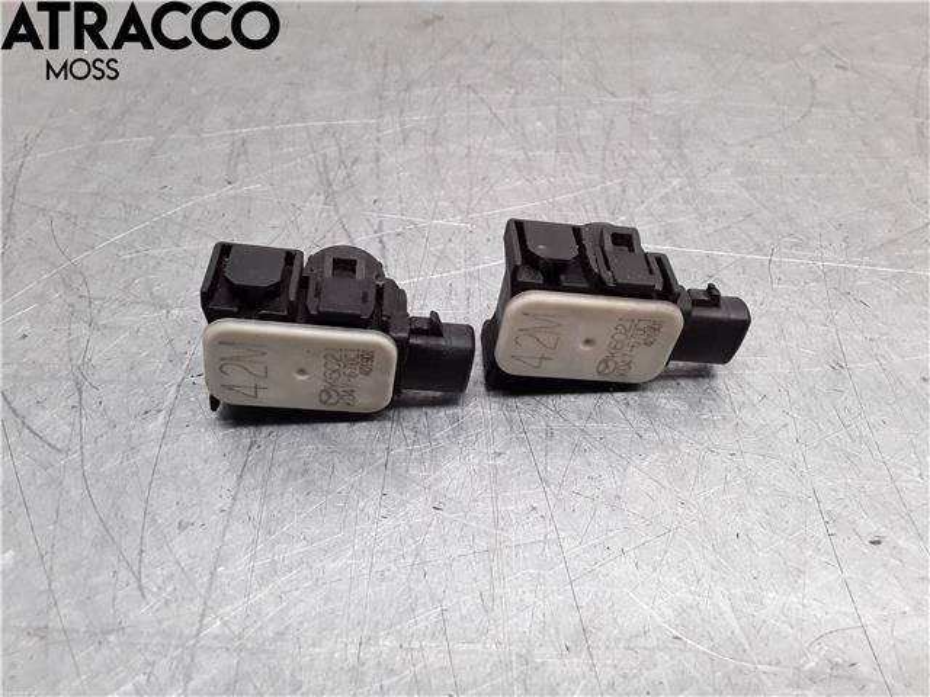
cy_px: 348
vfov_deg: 49.7
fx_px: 752
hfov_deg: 63.4
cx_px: 465
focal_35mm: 28
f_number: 1.9
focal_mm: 2.91
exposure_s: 1/100
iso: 100
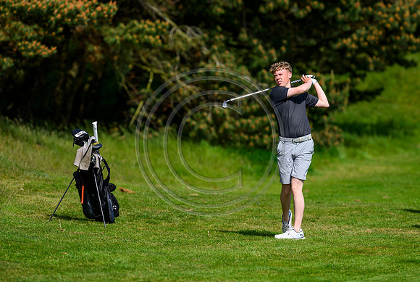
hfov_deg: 4.8
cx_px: 226
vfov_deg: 3.2
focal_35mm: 430
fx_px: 5026
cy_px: 131
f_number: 4.5
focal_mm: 400
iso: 500
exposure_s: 1/5000
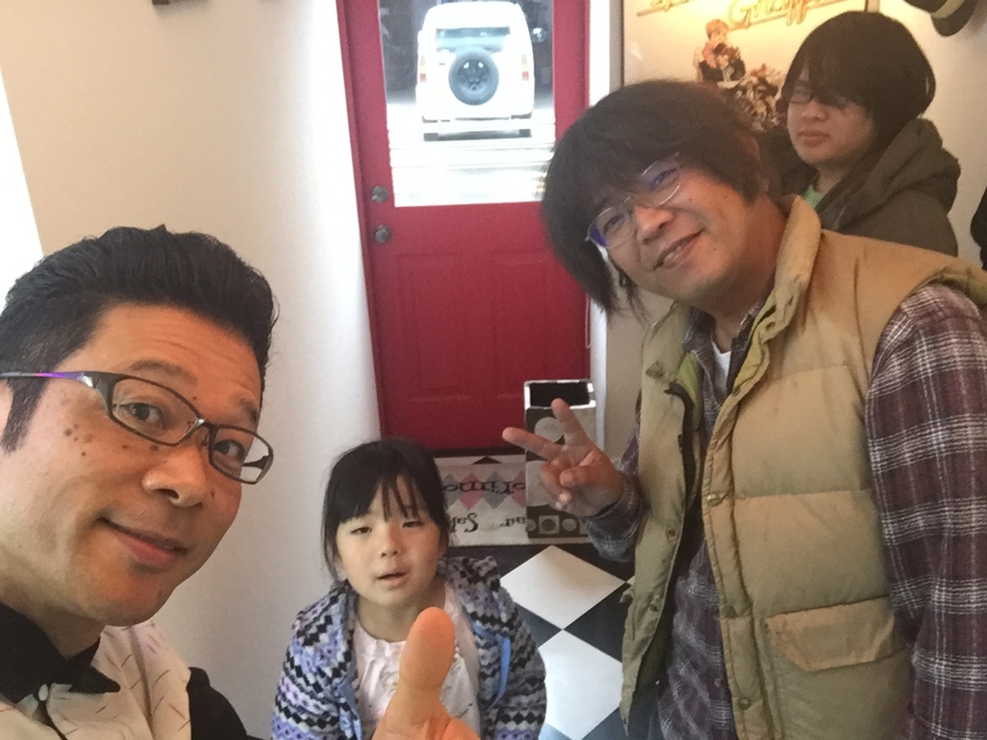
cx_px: 494
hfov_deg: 58.4
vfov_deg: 45.4
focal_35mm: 31
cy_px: 370
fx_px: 884
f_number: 2.2
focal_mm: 2.65
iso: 250
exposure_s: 1/30
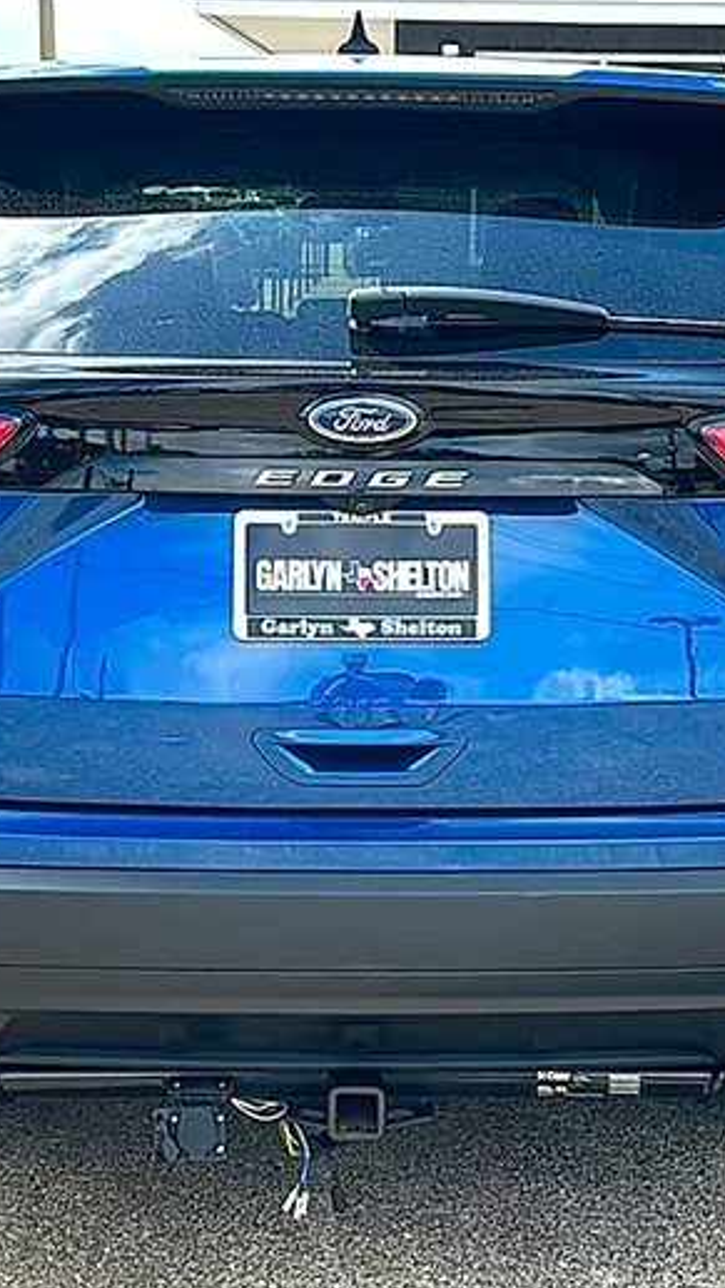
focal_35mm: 56
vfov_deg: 37.2
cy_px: 644
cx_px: 394
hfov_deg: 21.5
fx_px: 1913
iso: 80
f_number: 1.78
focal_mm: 6.86
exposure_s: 1/2075
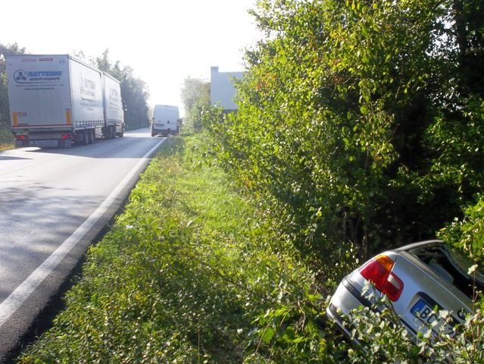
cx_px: 242
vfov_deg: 38.7
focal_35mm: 37
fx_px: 518
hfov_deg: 50.1
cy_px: 182
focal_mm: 5.2
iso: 80
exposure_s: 1/400
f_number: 3.7
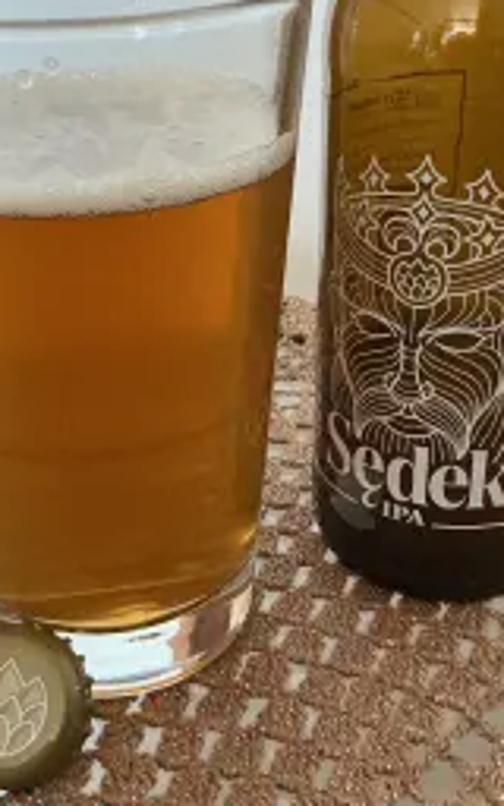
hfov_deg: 26.9
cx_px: 261
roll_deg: -0.9
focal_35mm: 48
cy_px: 353
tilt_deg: -27.1
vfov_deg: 41.8
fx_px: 1055
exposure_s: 1/60
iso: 250
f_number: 1.8
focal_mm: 3
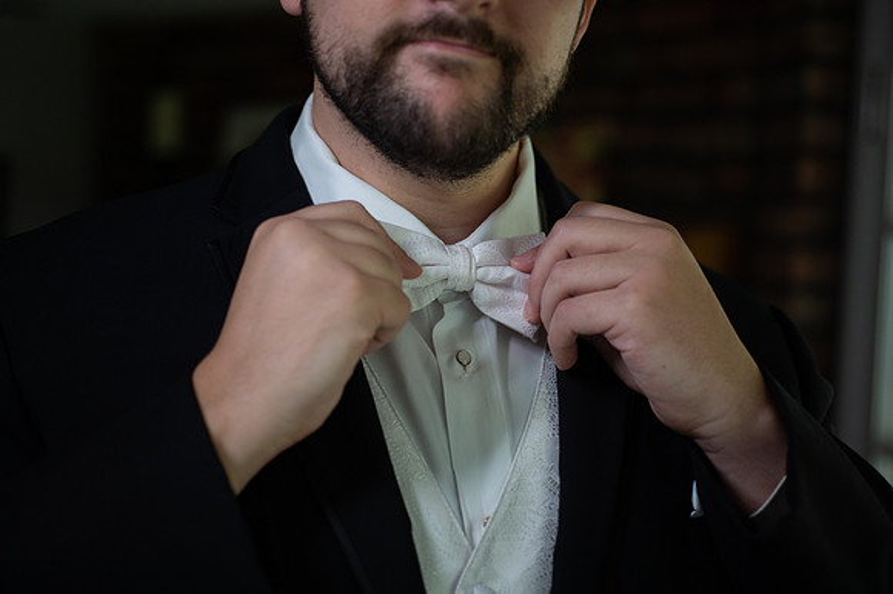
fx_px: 1487
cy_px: 297
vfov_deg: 22.6
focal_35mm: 60
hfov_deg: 33.4
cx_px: 446
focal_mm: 60
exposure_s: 1/250
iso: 1000
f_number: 3.2
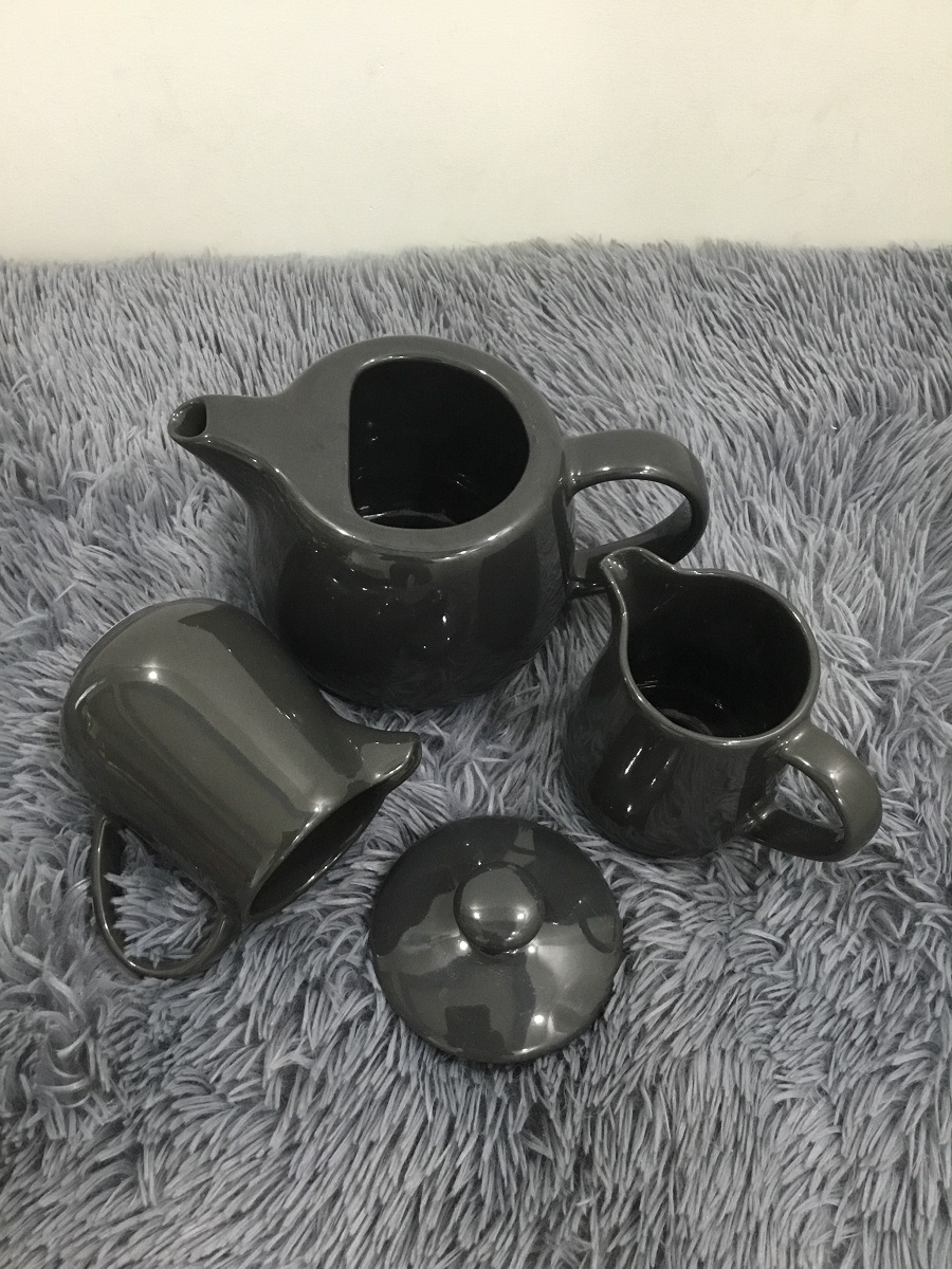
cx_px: 476
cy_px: 634
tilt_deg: -55.9
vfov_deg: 58.4
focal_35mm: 31
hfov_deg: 45.4
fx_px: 1137
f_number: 2.4
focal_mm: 3.3
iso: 200
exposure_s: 1/33
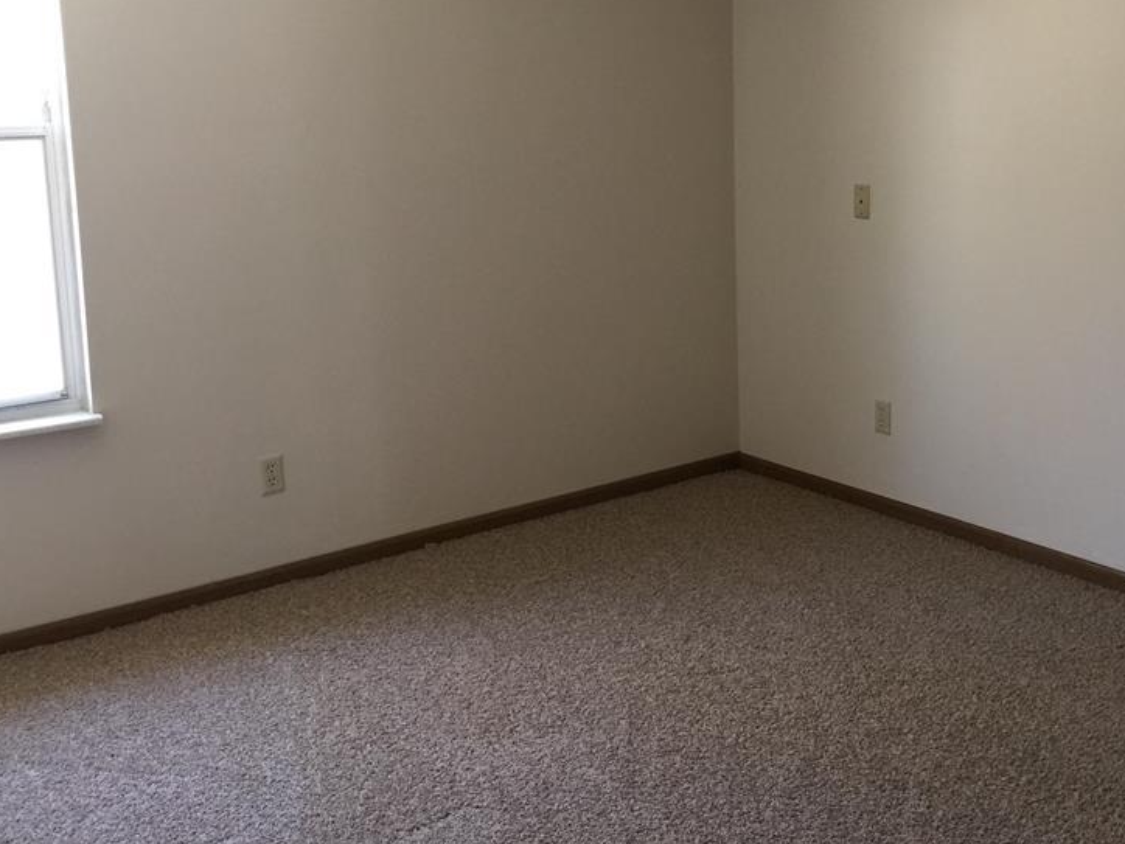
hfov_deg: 45.2
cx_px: 738
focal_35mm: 41
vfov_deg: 34.8
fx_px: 1332
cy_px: 288
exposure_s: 1/17
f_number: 2.2
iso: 125
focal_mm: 4.15
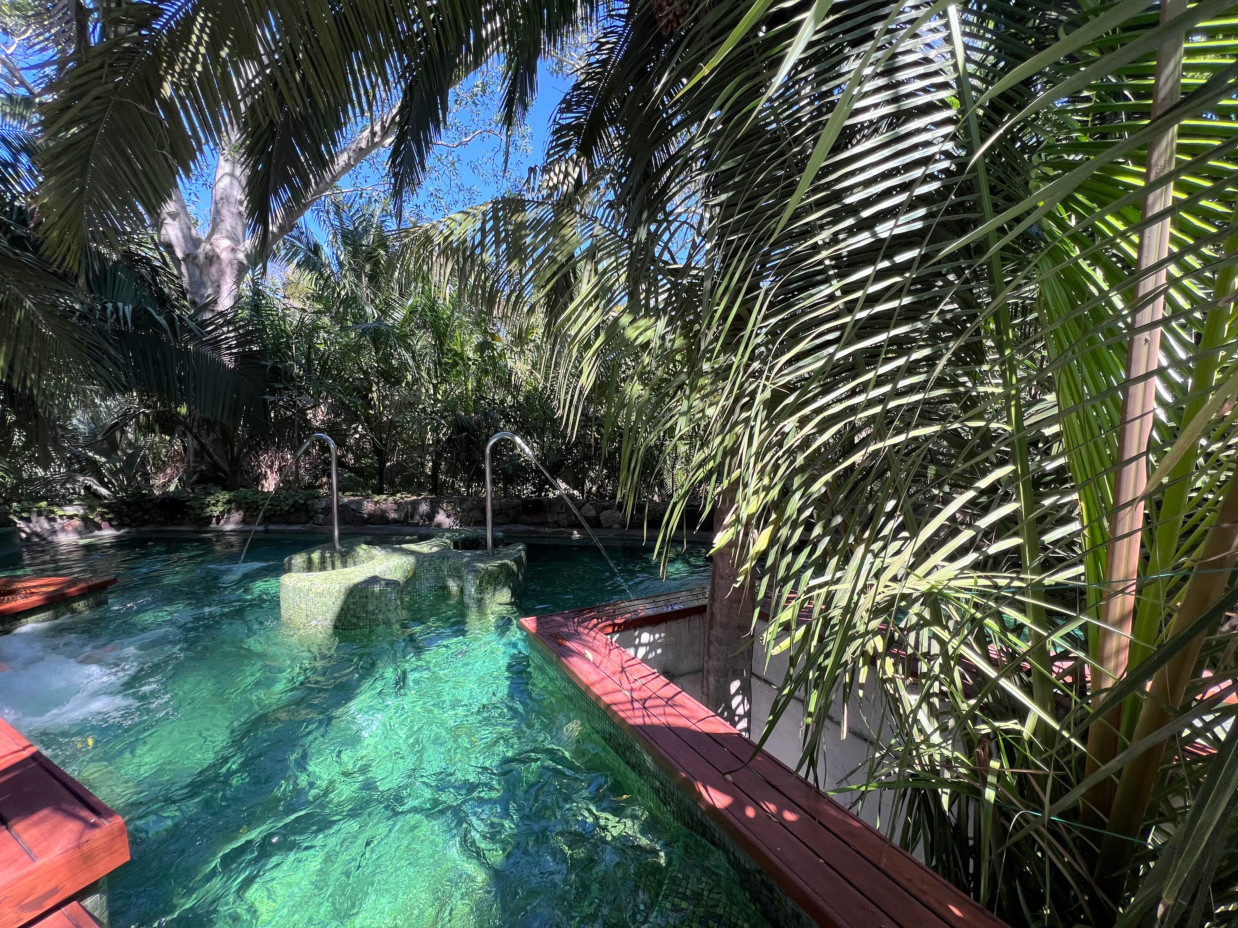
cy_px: 464
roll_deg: +1.5
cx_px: 619
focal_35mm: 13
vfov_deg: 89.9
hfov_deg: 106.2
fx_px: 465
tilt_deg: -2.2
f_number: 1.8
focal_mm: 1.57
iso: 32
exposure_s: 1/193
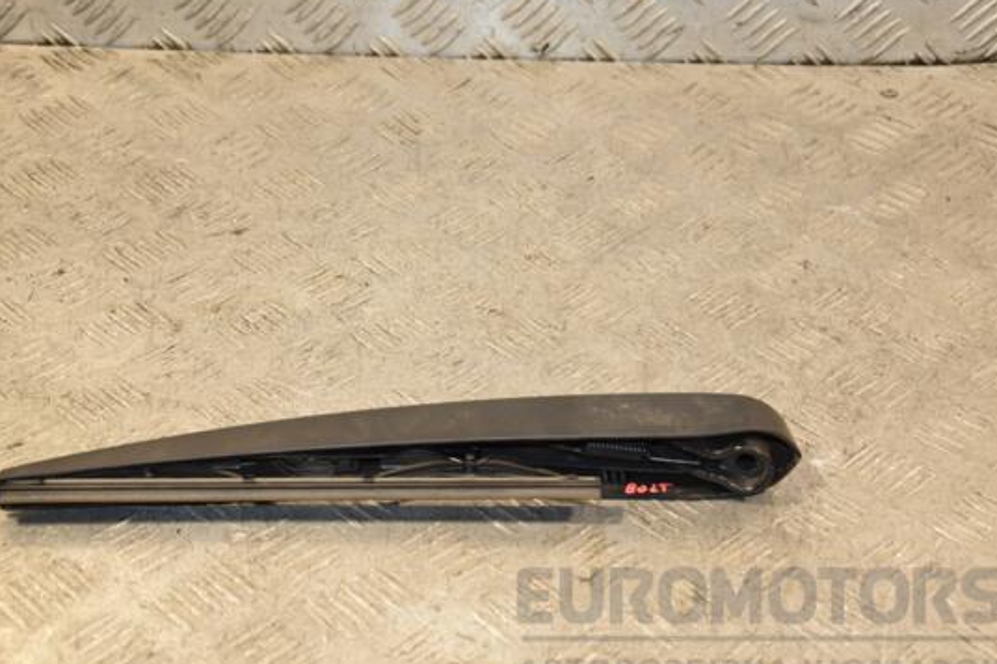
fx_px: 2092
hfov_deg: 26.8
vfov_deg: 18.0
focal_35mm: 76
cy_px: 348
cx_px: 482
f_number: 5.6
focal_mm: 45
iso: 800
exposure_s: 1/200
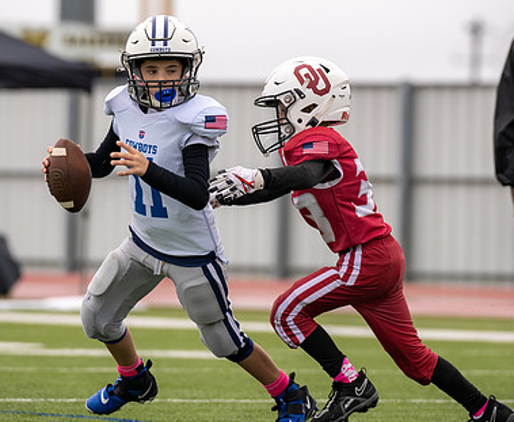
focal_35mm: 467
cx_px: 229
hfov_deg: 4.1
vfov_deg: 3.4
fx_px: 7176
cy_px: 192
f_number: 3.5
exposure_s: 1/1250
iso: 250
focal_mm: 200
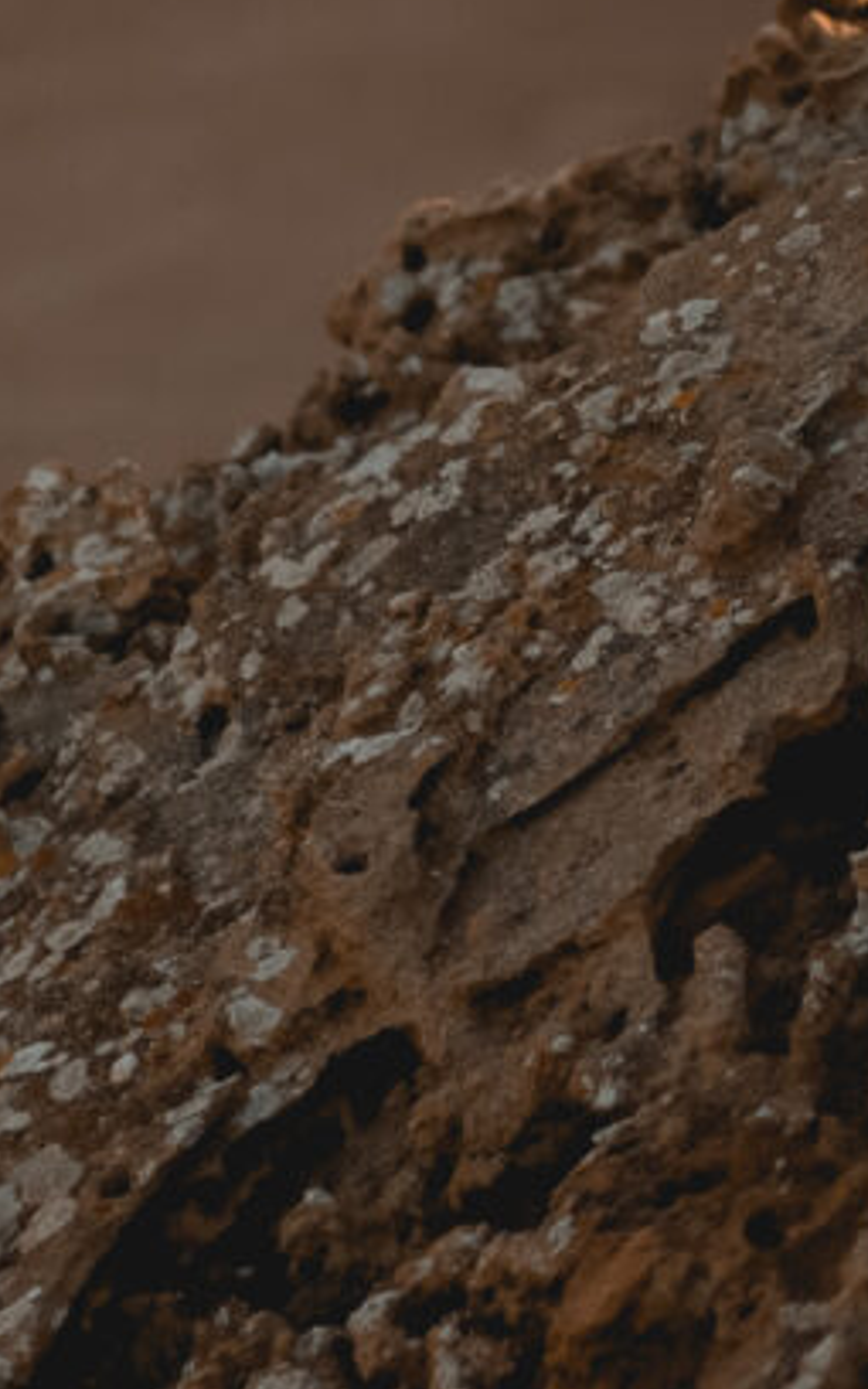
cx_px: 1942
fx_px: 12112
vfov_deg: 6.5
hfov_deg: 4.0
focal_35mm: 320
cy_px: -381
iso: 100
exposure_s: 1/2500
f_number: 2.8
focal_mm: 50
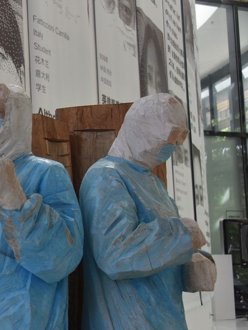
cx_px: -32
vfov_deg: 27.0
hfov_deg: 19.5
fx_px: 688
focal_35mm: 72
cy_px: 187
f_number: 4.5
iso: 2000
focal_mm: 44
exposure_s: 1/640
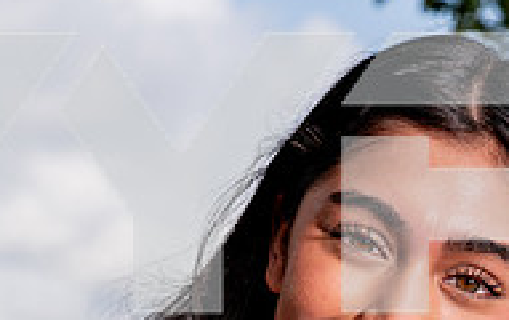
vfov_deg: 7.5
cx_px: 298
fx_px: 2403
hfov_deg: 12.1
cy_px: 497
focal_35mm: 173
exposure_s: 1/640
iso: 100
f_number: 5.6
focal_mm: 56
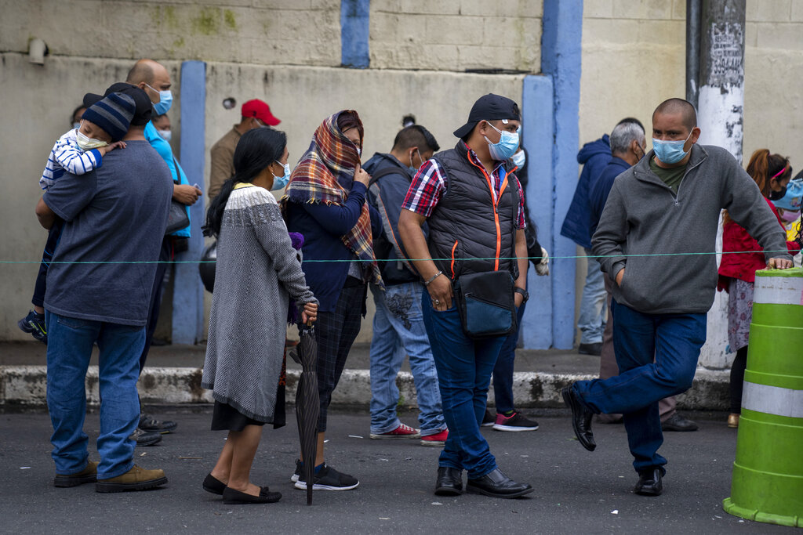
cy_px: 268
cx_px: 402
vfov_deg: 19.5
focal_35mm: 70
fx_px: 1562
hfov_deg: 28.8
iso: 400
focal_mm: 70
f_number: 2.8
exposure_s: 1/2000
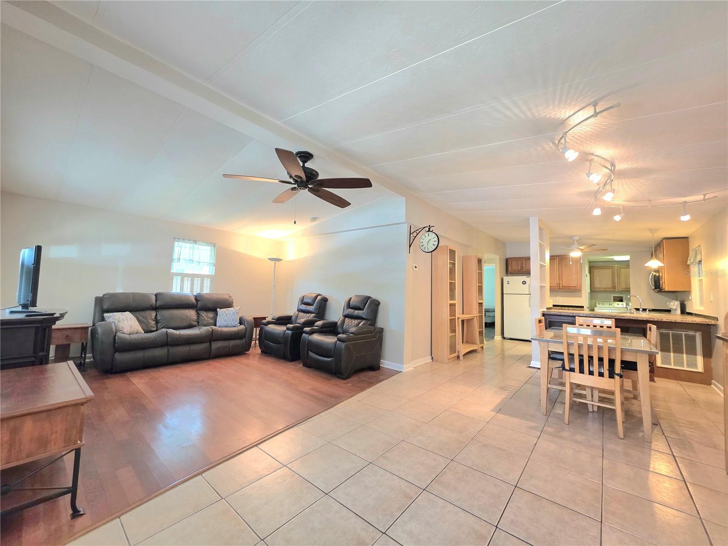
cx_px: 364
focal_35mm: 13
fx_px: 273
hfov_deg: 106.2
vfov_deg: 89.9
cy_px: 273
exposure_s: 1/60.2
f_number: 1.9
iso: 160
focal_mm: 2.2
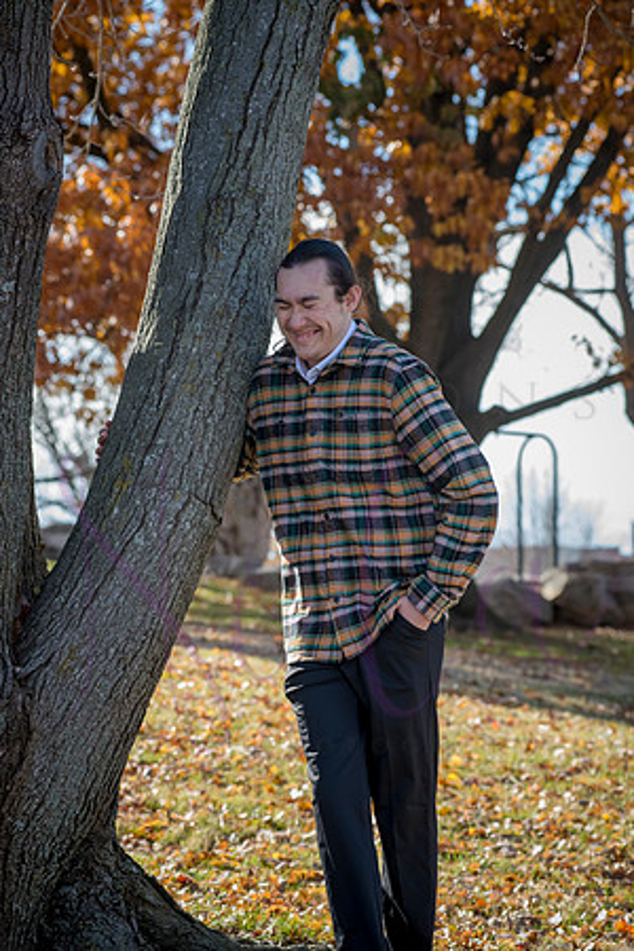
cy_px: 476
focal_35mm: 100
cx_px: 317
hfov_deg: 13.7
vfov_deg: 20.4
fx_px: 2641
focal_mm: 100
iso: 400
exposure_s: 1/400
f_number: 6.3
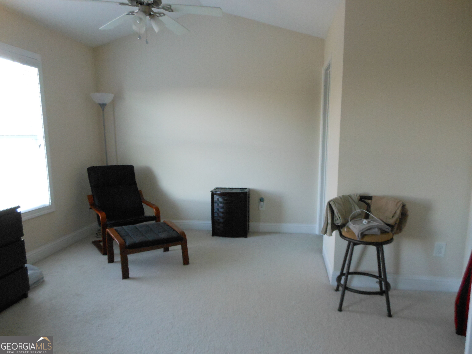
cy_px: 177
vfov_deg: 54.9
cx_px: 236
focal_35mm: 25
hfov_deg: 69.4
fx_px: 341
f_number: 3.2
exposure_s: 1/20
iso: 400
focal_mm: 4.5
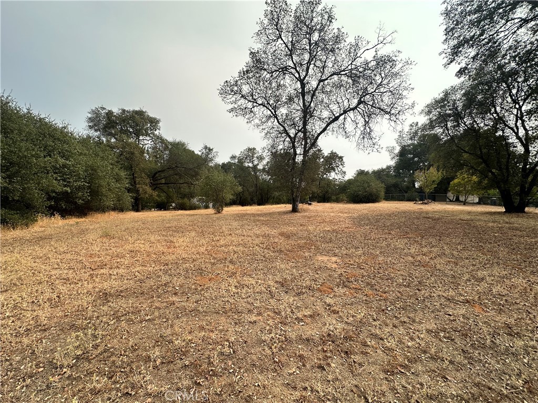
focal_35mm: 14
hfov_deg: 102.1
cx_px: 269
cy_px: 202
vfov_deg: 85.7
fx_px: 218
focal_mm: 2.22
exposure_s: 1/1473
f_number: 2.2
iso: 50
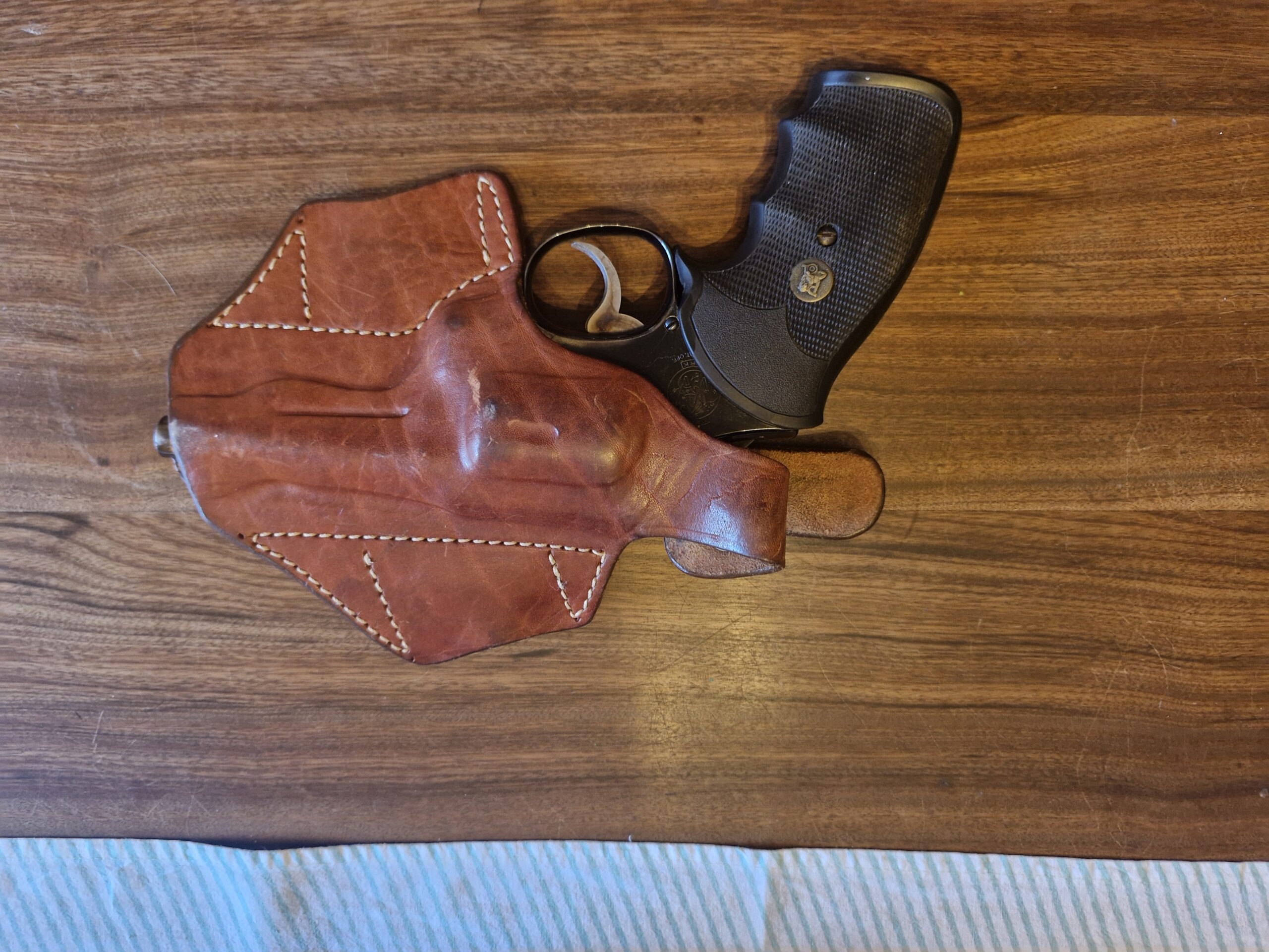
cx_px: 634
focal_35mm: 23
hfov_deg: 73.9
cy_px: 476
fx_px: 843
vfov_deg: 58.9
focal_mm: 5.54
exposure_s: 1/25
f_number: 1.8
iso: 640
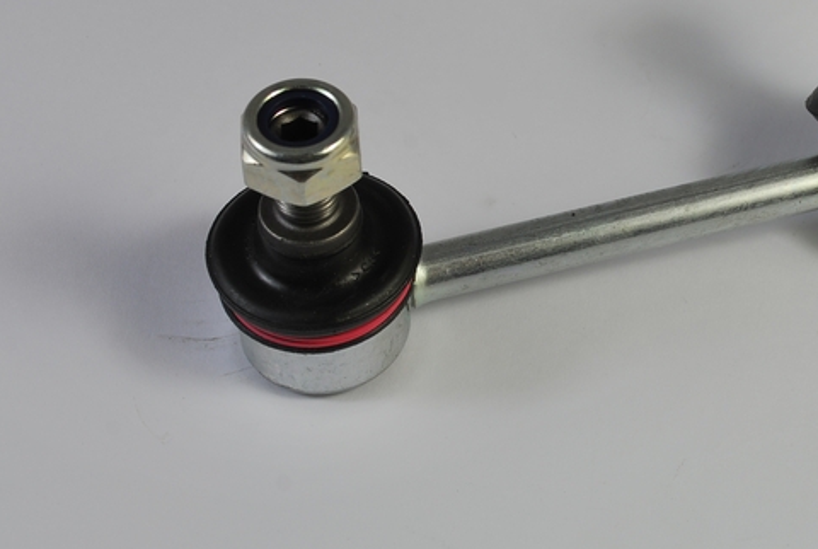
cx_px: 598
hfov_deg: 22.4
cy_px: 187
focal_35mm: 90
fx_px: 2049
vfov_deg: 15.2
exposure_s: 1/30
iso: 110
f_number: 9
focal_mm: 36
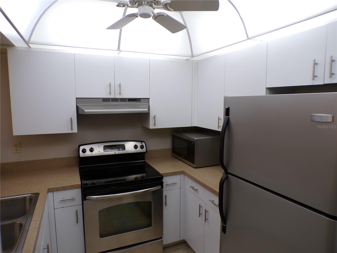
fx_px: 234
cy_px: 126
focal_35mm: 24
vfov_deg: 56.8
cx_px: 168
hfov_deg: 71.6
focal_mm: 4.3
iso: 100
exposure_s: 1/56
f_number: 3
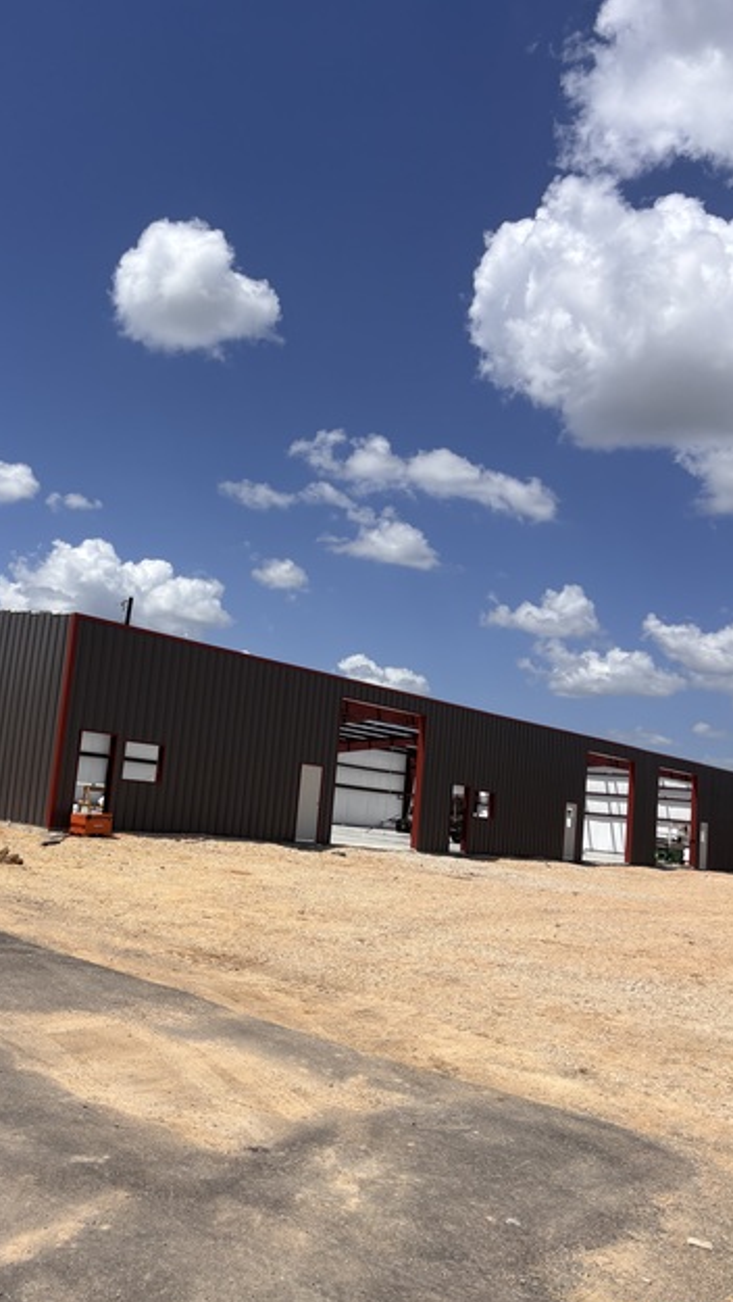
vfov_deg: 66.0
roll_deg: -7.0
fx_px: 1001
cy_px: 662
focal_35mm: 29
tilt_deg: +6.4
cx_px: 250
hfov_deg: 39.8
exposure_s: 1/7692
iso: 50
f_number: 1.6
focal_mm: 5.96
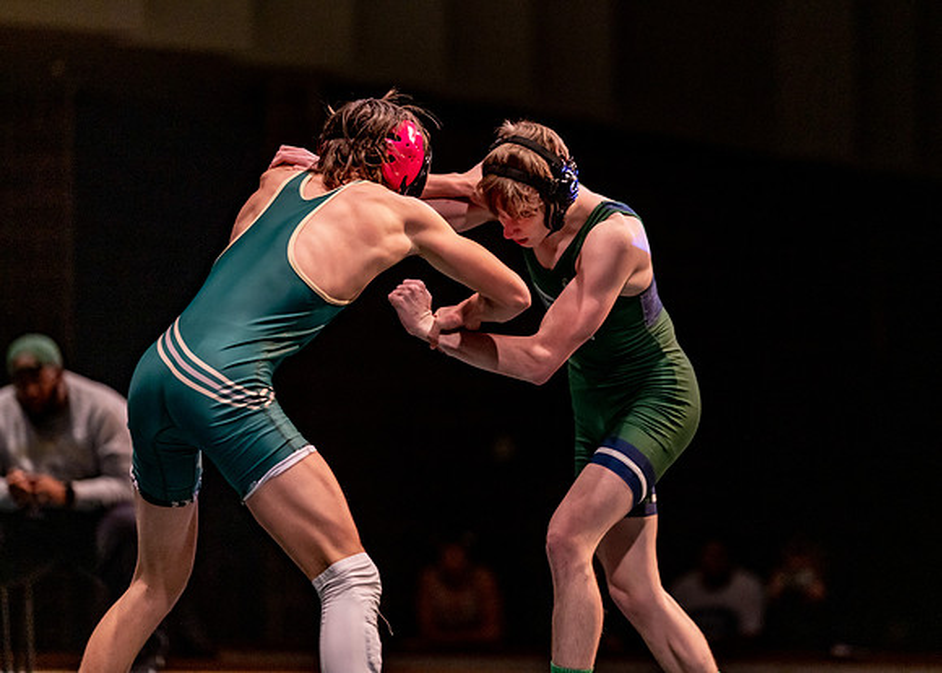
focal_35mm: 161
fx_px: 4311
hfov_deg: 12.5
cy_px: 290
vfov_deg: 8.9
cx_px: 575
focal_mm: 135
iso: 2000
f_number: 1.8
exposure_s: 1/800
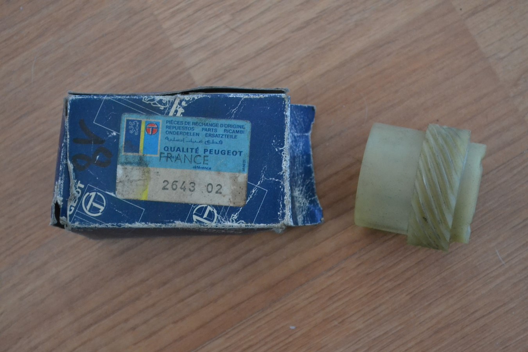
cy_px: 176
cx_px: 264
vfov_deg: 16.6
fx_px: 1210
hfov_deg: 24.6
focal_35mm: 82
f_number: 5.6
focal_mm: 55
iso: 3200
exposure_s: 1/13
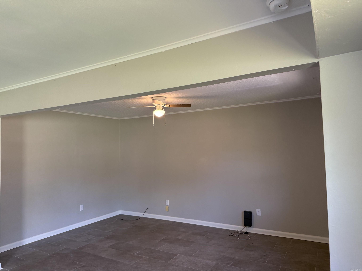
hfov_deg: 71.6
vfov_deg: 56.8
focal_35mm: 24
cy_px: 136
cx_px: 181
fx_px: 251
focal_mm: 6.76
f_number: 1.78
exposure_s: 1/60
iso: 160
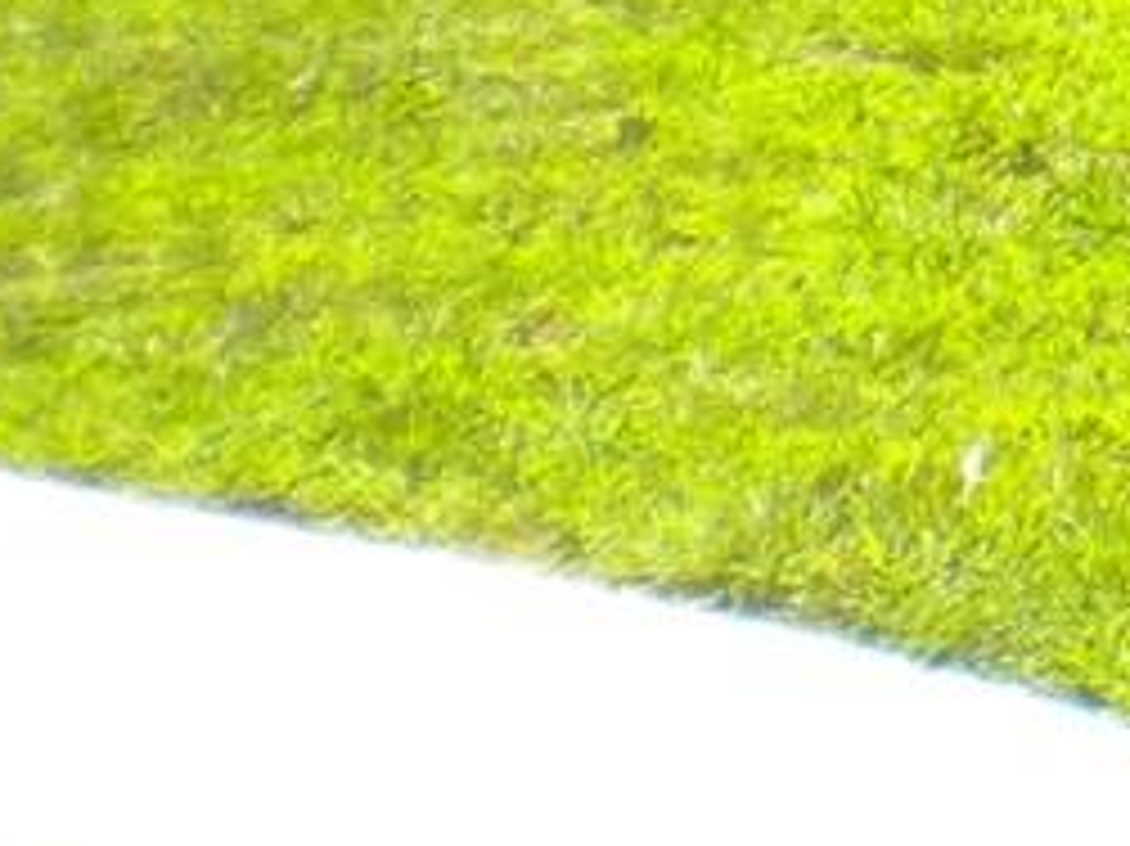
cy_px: -526
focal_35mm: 143
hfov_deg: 12.3
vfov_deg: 10.0
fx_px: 4666
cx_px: 2242
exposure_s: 1/282
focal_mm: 6.3
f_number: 4.6
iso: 80
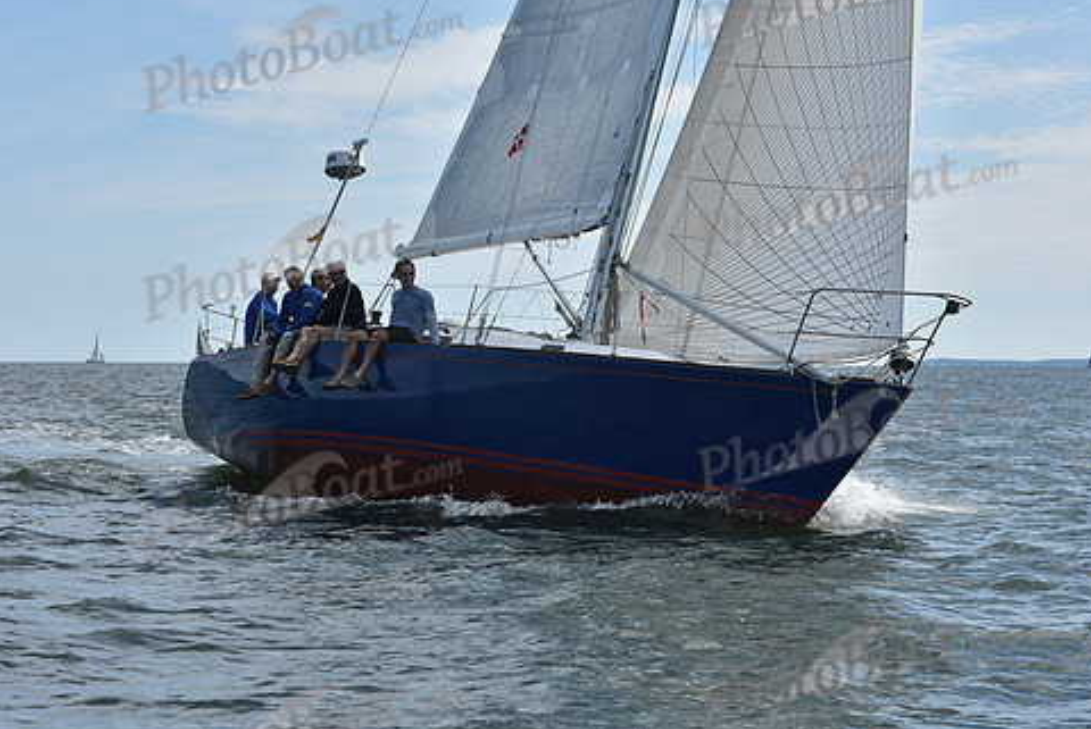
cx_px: 582
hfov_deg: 20.6
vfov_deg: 13.9
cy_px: 349
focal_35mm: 99
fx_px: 3003
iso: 320
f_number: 9
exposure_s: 1/1000
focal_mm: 82
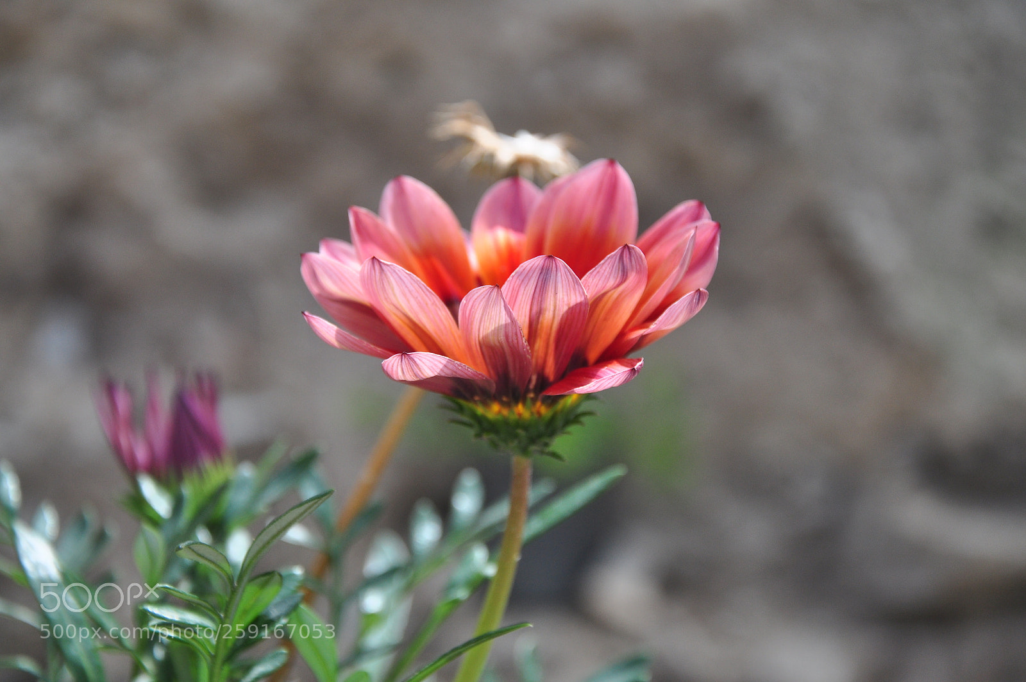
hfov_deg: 21.9
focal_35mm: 93
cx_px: 513
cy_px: 341
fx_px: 2647
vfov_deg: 14.7
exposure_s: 1/640
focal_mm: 62
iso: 320
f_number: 5.6
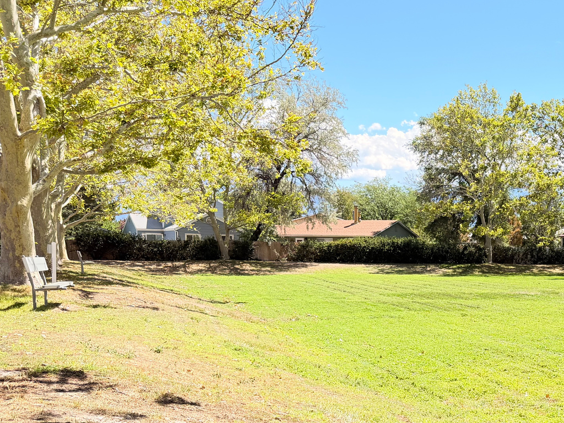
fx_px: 782
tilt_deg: -5.3
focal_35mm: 48
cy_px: 322
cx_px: 528
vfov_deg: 29.7
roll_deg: +0.1
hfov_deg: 36.7
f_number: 1.78
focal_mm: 6.76
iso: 100
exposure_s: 1/1211
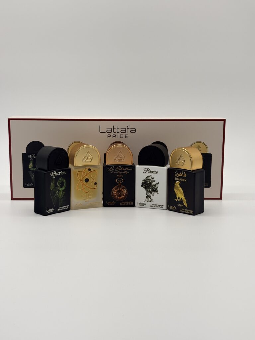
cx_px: 128
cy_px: 170
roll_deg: +0.5
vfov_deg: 36.8
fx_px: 511
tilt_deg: -9.5
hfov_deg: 28.0
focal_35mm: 52
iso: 40
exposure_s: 1/773
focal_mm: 5.96
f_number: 1.6
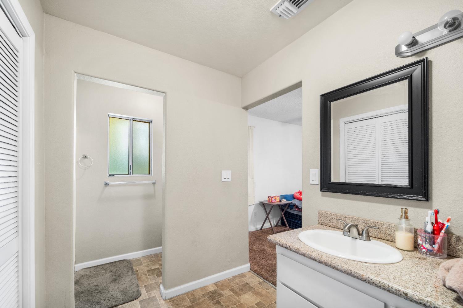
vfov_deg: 81.2
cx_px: 232
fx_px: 180
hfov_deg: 104.3
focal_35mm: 14
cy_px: 154
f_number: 7.1
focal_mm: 14
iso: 400
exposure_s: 1/60
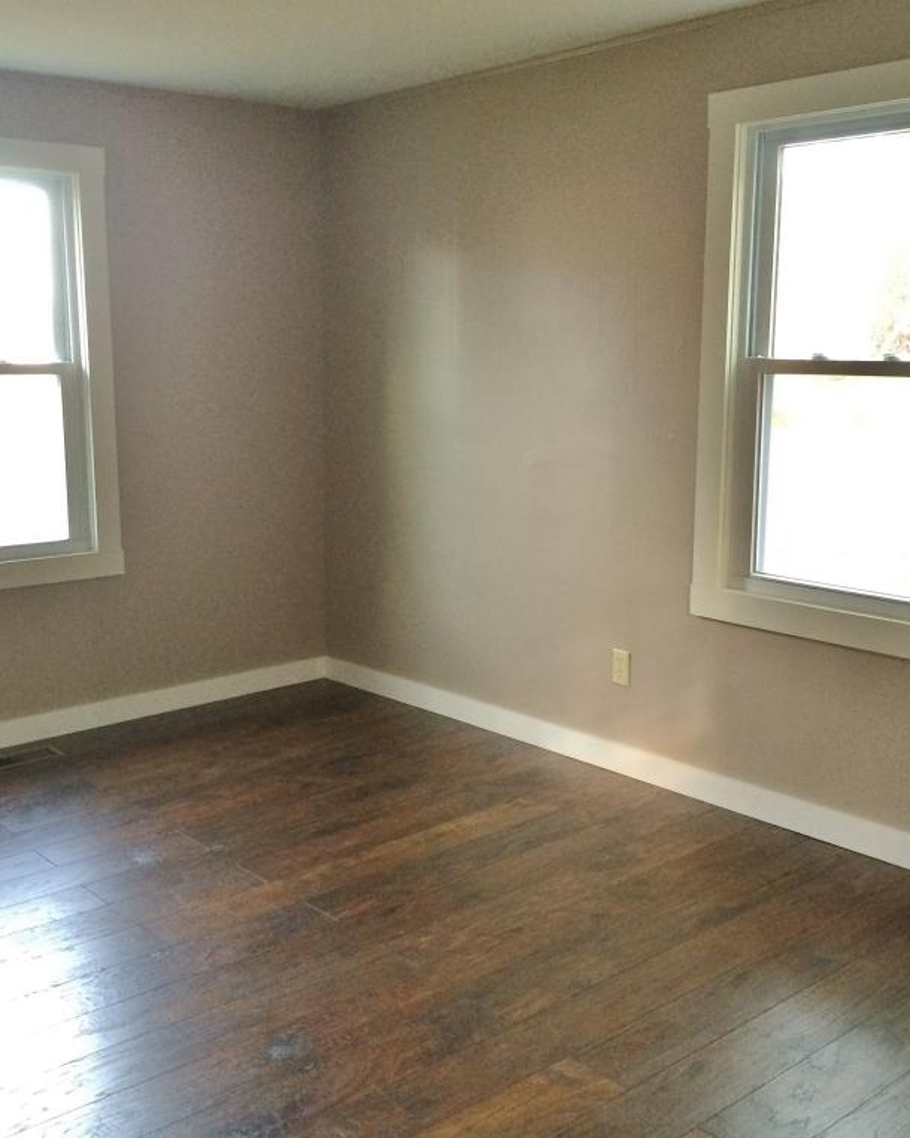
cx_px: 501
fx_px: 1280
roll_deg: +0.5
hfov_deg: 39.1
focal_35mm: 38
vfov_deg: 47.9
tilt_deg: -11.8
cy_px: 570
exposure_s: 1/30
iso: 160
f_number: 2.2
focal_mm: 4.15
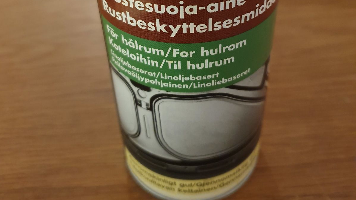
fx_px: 359
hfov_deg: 52.8
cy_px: 20
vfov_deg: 29.9
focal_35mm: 38
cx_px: 178
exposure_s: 1/17
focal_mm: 4.32
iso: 500
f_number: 1.5
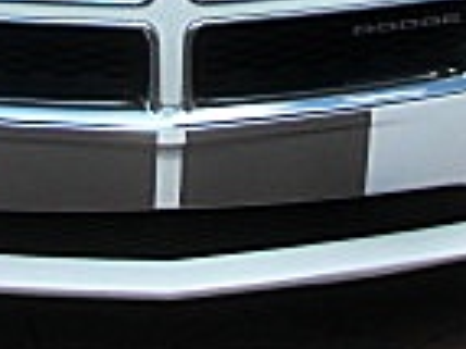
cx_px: 166
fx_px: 2166
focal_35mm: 161
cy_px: -258
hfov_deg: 12.3
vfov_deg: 8.9
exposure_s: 1/800
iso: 50
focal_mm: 6.3
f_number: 2.8
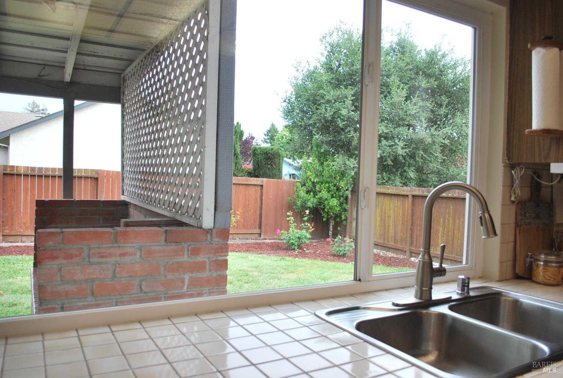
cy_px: 189
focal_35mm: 27
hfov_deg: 67.3
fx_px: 423
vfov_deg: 48.1
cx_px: 282
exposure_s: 1/125
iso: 200
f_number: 5.6
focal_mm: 18
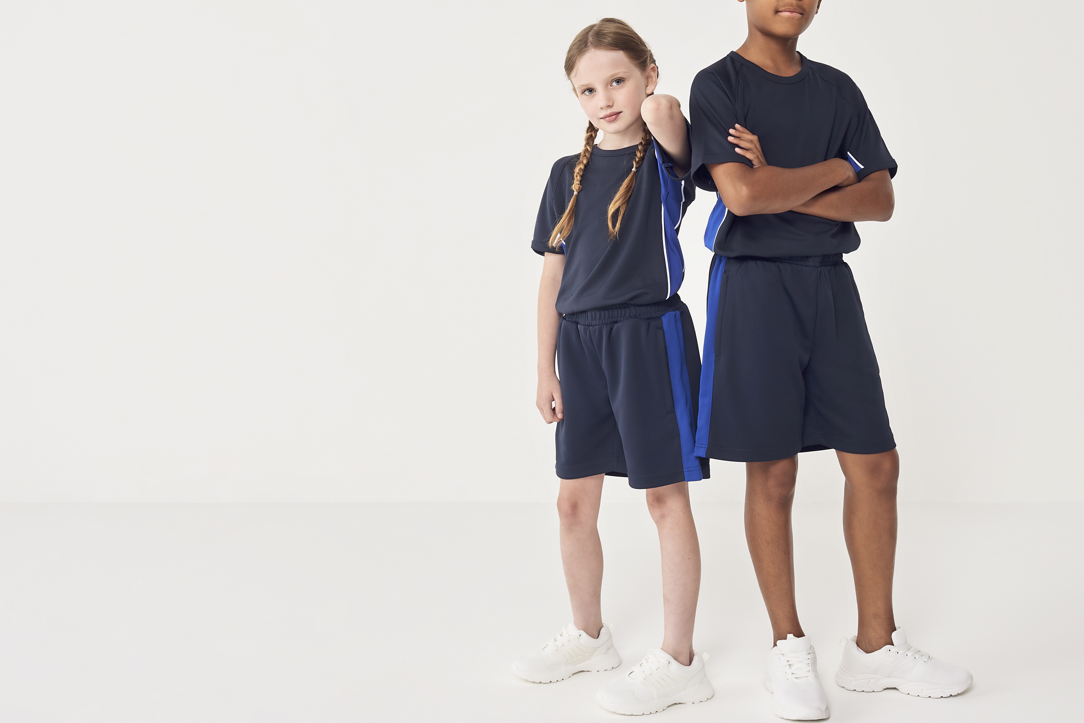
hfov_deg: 44.0
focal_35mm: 44
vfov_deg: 30.5
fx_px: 1325
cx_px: 703
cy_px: 317
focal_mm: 32
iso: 320
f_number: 8
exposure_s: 1/200
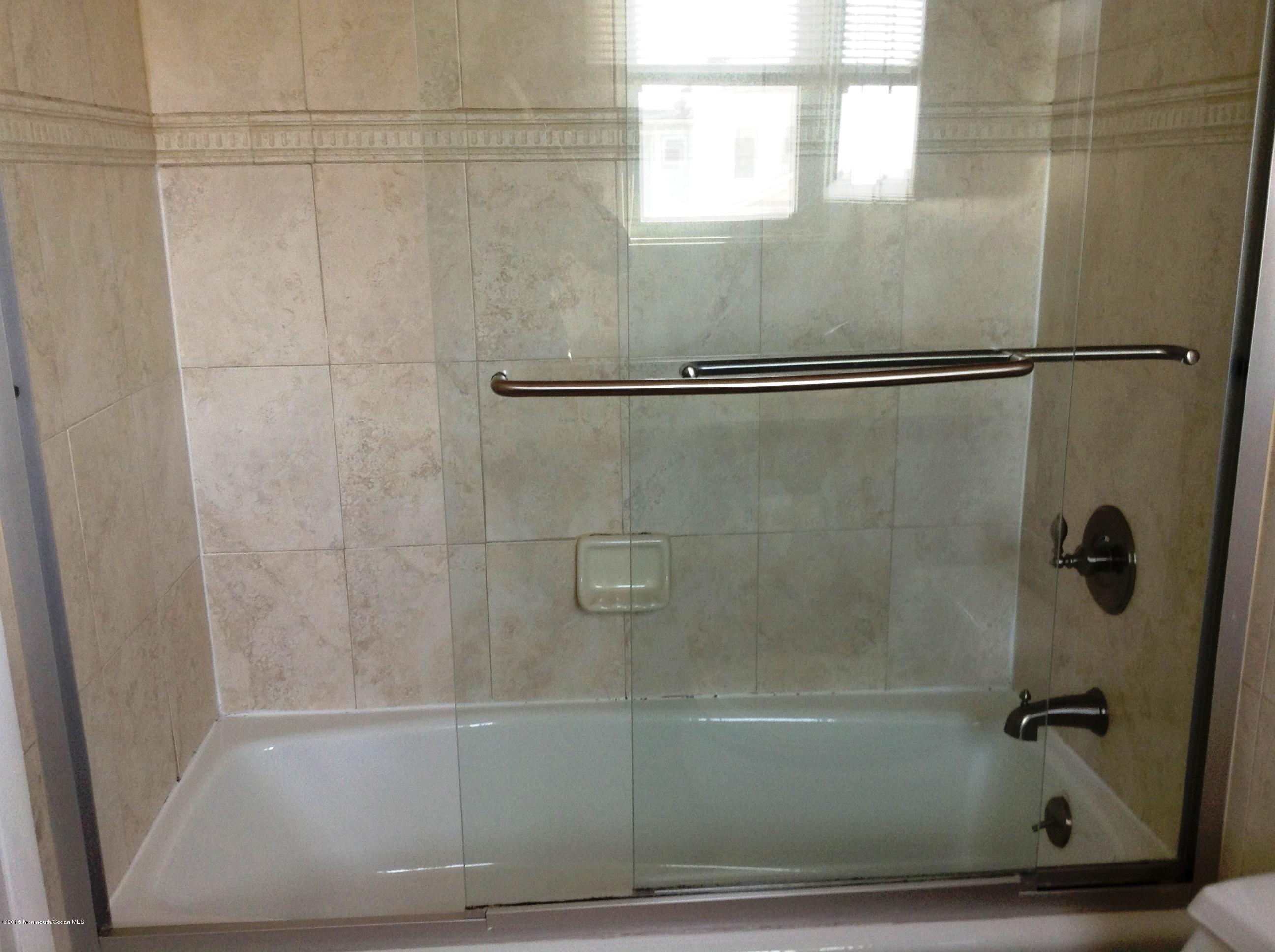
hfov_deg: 55.4
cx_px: 638
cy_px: 476
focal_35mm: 33
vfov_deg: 42.8
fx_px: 1214
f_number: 2.4
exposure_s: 1/24
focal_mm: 3.3
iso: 50
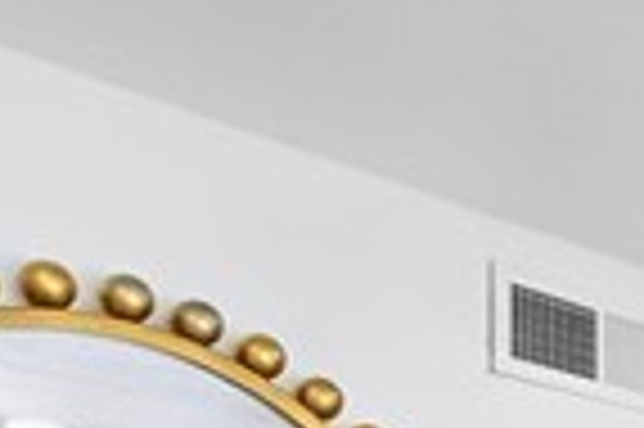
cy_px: 861
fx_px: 1787
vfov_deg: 12.1
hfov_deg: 15.5
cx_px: 1356
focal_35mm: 100
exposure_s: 1/25
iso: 500
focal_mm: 14
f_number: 8
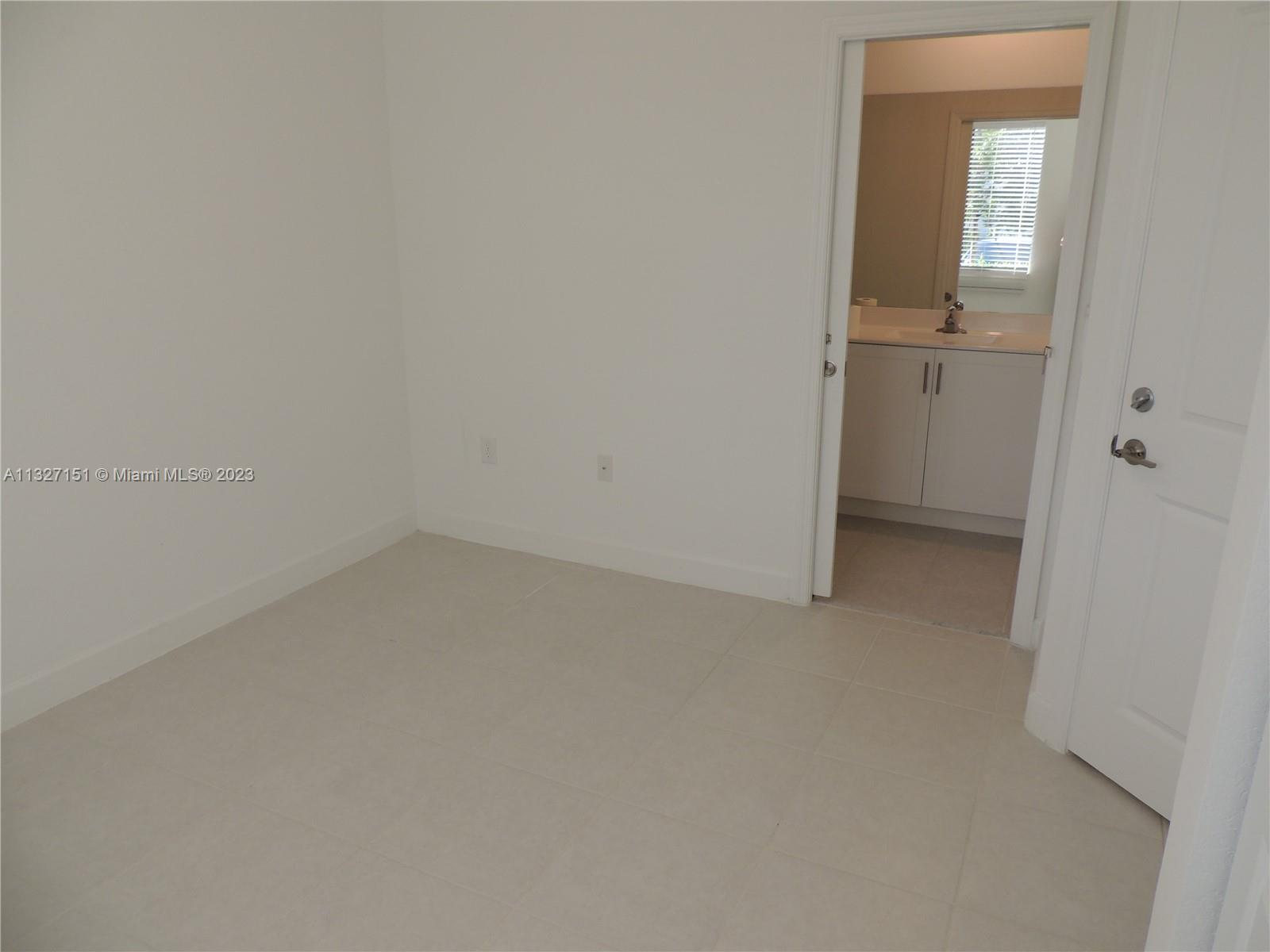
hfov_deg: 71.6
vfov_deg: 56.8
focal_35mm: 24
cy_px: 476
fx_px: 881
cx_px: 635
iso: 100
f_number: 3
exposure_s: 1/50
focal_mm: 4.3
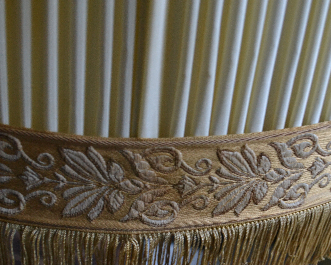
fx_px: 490
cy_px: 157
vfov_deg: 30.2
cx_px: 193
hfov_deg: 37.2
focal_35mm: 50
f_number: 5
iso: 1600
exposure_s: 1/100
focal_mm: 24
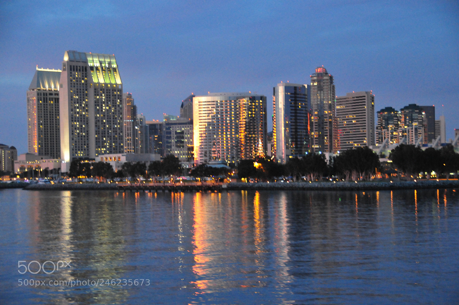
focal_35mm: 84
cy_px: 152
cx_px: 230
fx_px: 1070
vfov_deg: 16.2
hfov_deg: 24.2
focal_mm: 56
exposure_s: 1/13
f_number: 4.8
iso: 3200
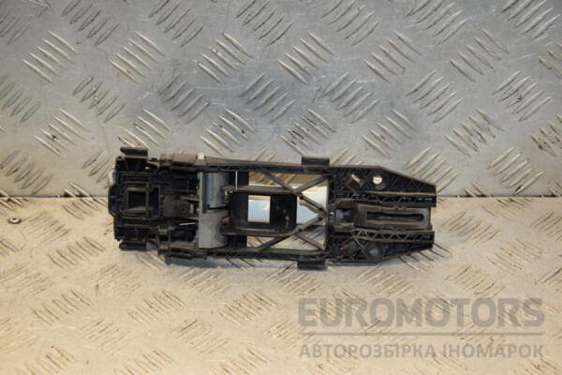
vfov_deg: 14.7
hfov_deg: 21.9
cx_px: 281
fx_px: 1452
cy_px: 188
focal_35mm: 93
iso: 800
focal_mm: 62
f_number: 6.3
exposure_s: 1/200
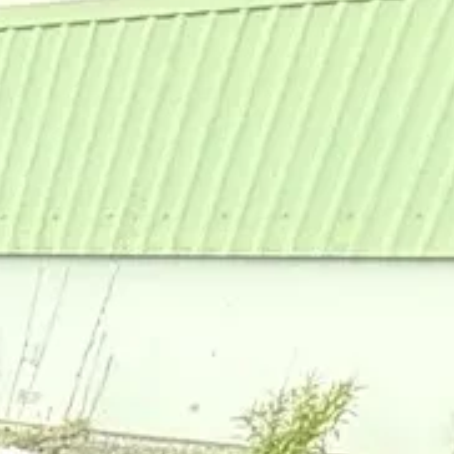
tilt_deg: -36.2
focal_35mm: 109
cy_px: 1374
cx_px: -898
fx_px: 1617
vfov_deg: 10.7
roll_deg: +1.6
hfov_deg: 10.9
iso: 320
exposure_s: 1/94
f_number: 2.2
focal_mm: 2.22
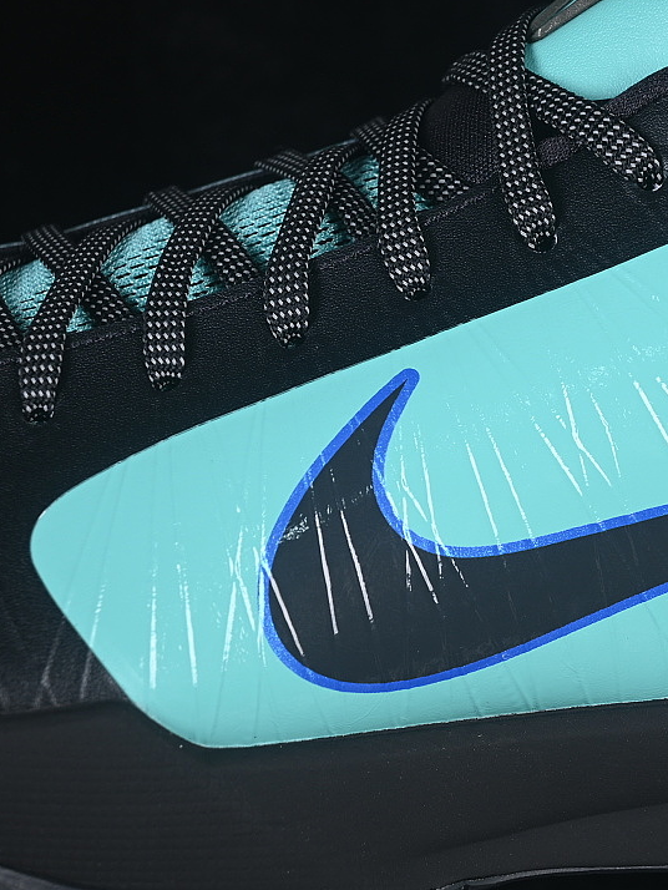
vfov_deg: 18.0
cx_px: 545
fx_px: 2803
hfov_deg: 13.5
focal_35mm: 109
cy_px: 443
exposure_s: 1/60
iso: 160
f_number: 7.1
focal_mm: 50
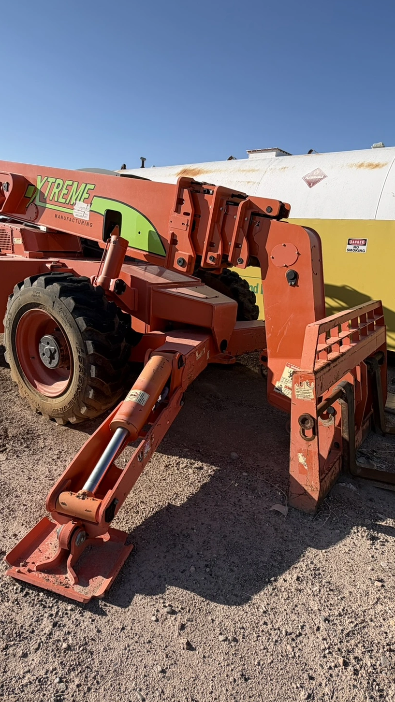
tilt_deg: -16.2
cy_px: 347
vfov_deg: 83.8
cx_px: 196
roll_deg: -2.9
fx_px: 391
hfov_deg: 53.6
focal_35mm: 21
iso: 20
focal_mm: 2.22
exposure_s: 1/799
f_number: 2.2
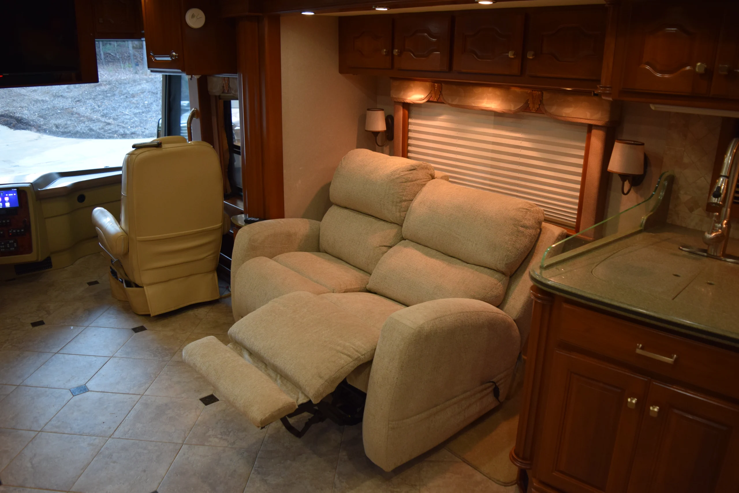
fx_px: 554
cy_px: 246
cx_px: 370
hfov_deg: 67.4
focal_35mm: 27
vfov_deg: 47.9
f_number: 3.5
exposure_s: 1/60
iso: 800
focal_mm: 18
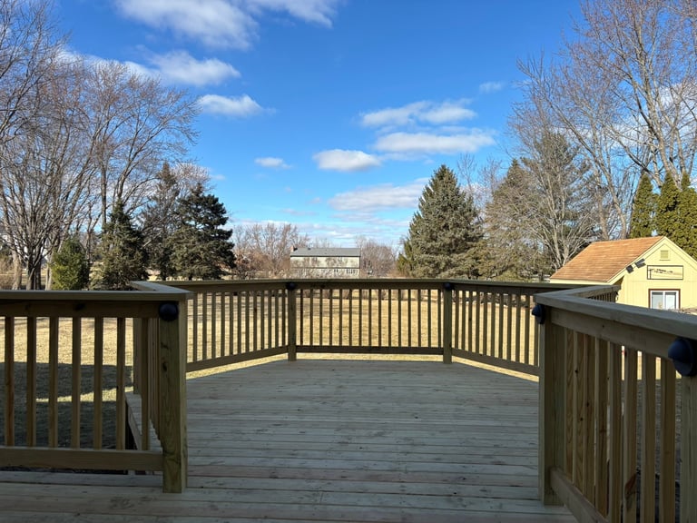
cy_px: 262
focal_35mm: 26
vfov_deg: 53.1
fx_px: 524
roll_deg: -0.7
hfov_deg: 67.3
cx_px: 348
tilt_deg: +0.9
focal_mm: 5.96
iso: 50
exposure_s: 1/2639
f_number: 1.6
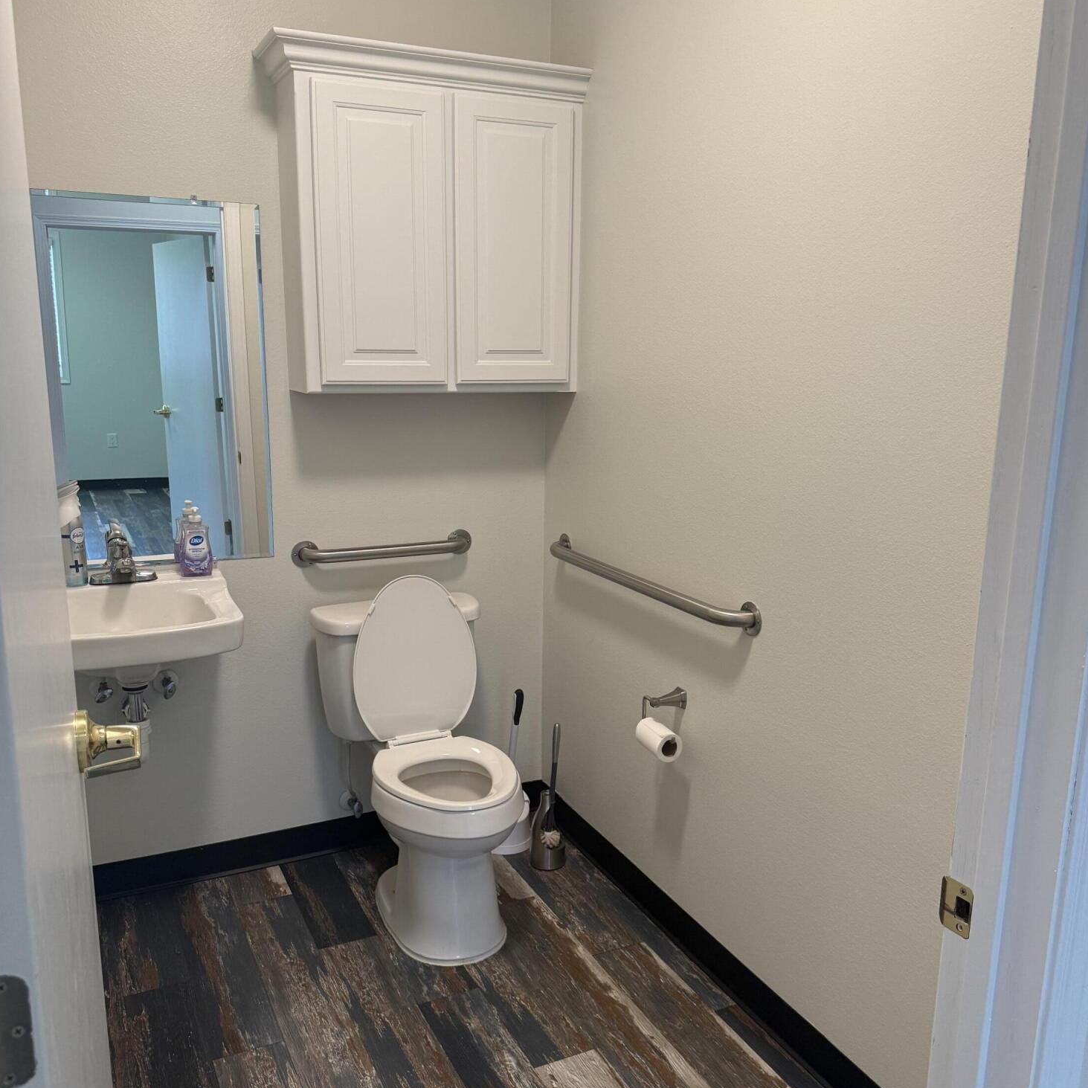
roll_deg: -1.5
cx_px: 552
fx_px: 1031
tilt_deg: -11.4
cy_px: 567
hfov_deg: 55.6
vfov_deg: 55.6
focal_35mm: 29
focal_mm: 6.76
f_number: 1.78
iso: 160
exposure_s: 1/120
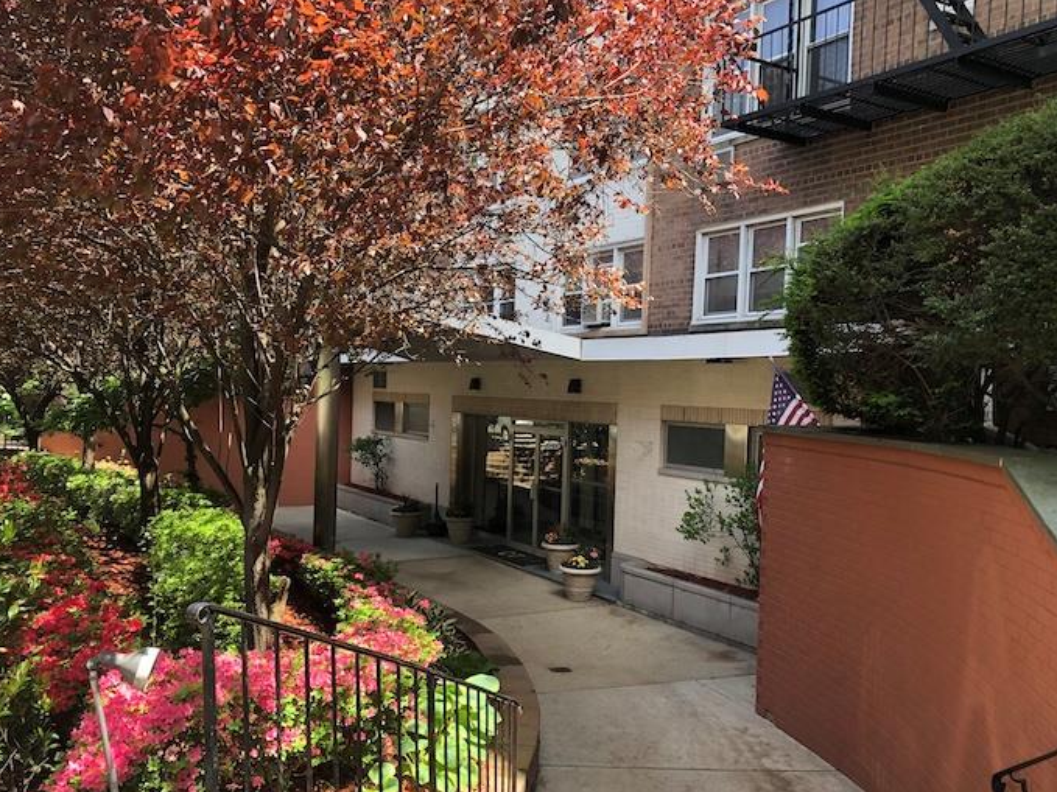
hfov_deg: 55.3
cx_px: 548
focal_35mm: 33
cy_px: 439
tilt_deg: -1.7
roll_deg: -1.7
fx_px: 1007
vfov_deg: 42.9
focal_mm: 3.99
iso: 20
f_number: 1.8
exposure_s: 1/127
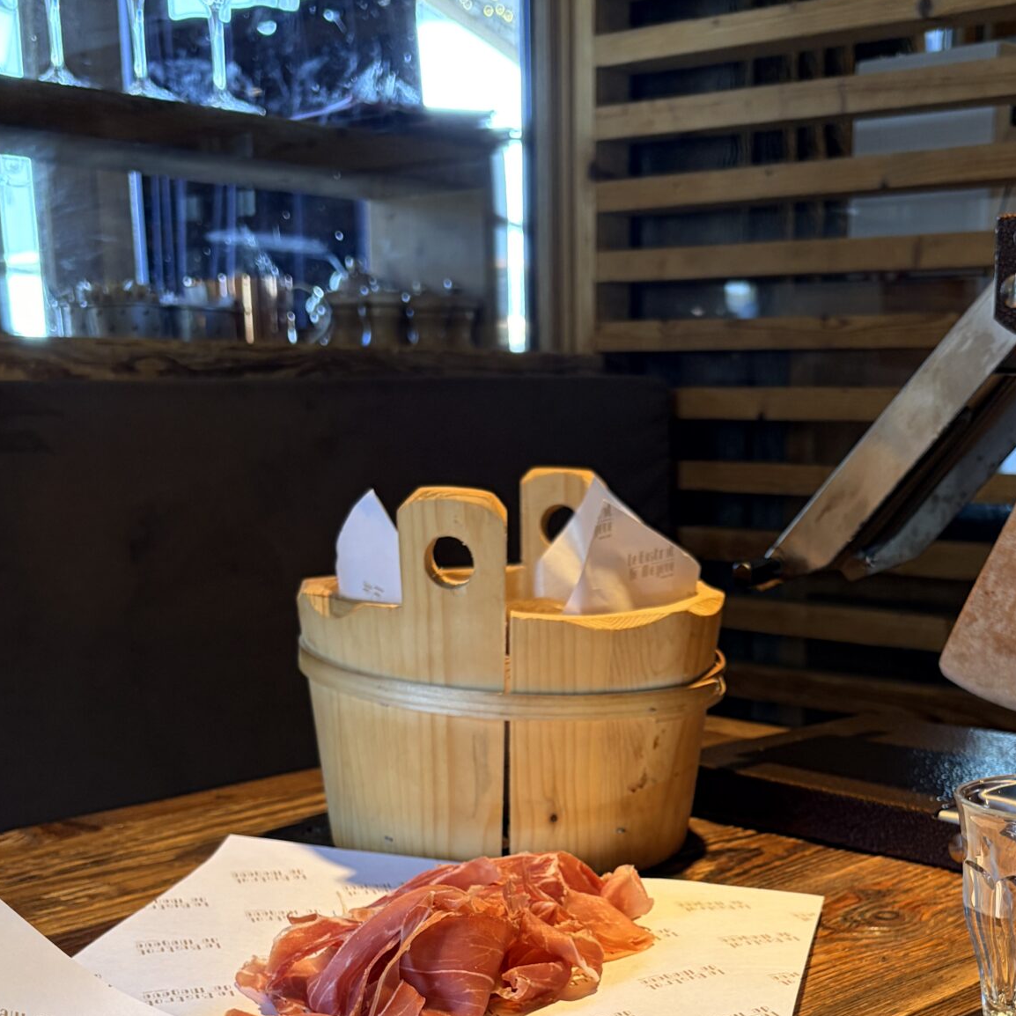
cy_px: 865
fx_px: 1694
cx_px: 681
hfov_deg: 33.1
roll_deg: -0.6
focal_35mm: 51
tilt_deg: -15.1
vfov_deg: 32.2
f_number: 1.6
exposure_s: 1/100
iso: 125
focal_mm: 5.96
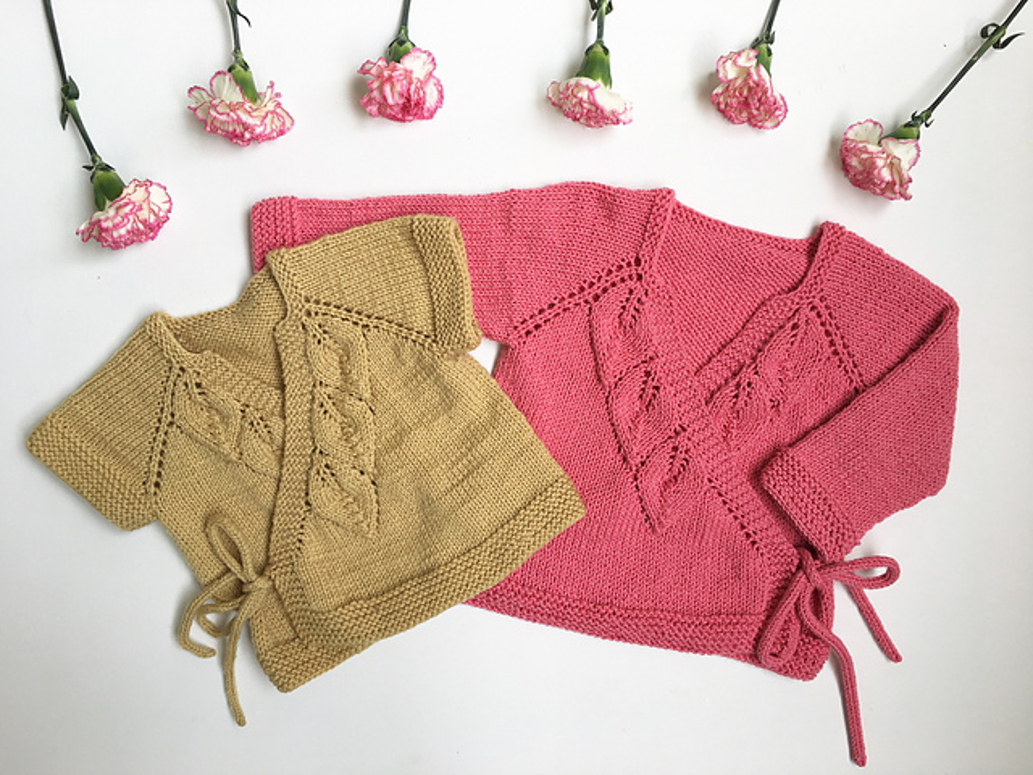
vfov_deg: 48.2
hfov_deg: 61.7
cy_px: 388
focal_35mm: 29
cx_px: 516
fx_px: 865
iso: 25
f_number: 2.2
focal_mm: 4.15
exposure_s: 1/120
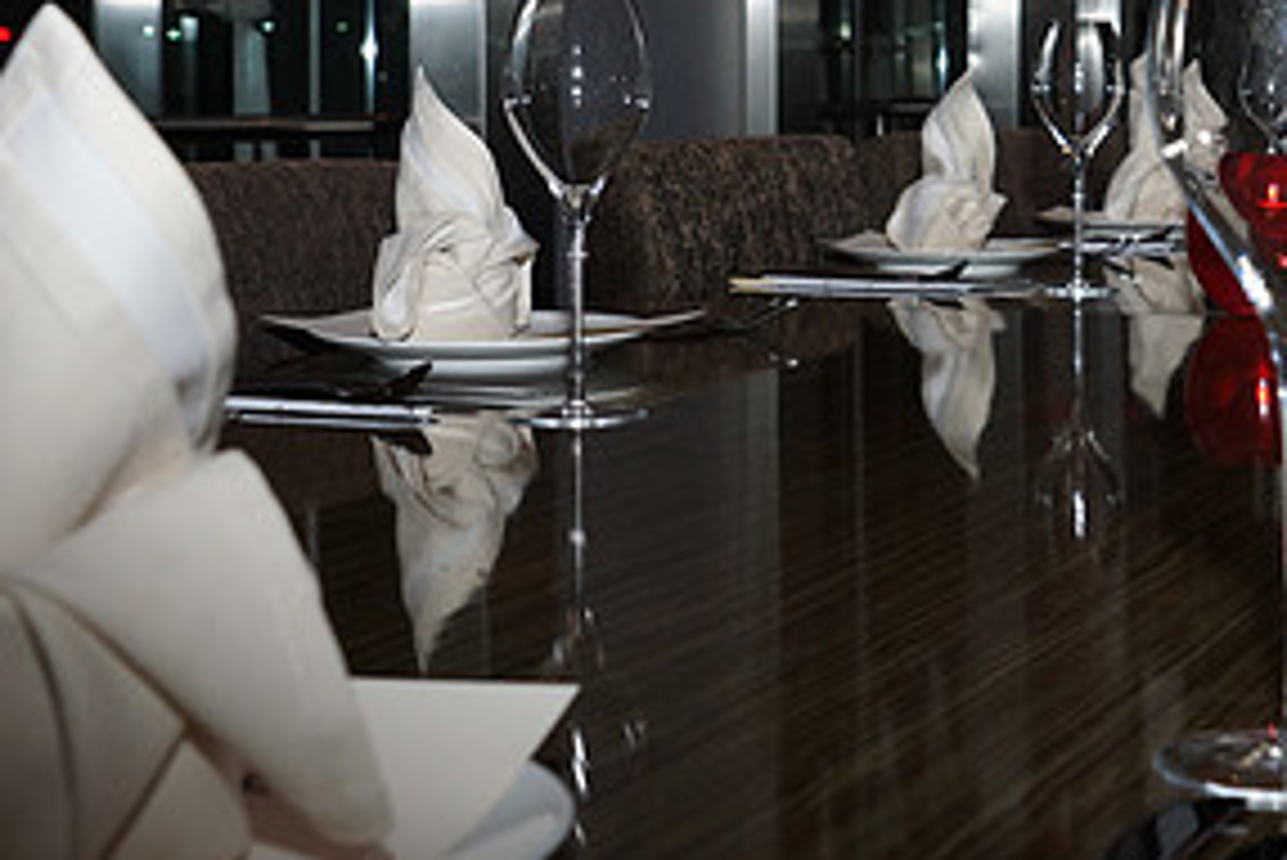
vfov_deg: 18.4
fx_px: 2611
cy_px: 101
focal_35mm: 73
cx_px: 1053
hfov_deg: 27.1
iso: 500
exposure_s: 1/60
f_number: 5.6
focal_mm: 24
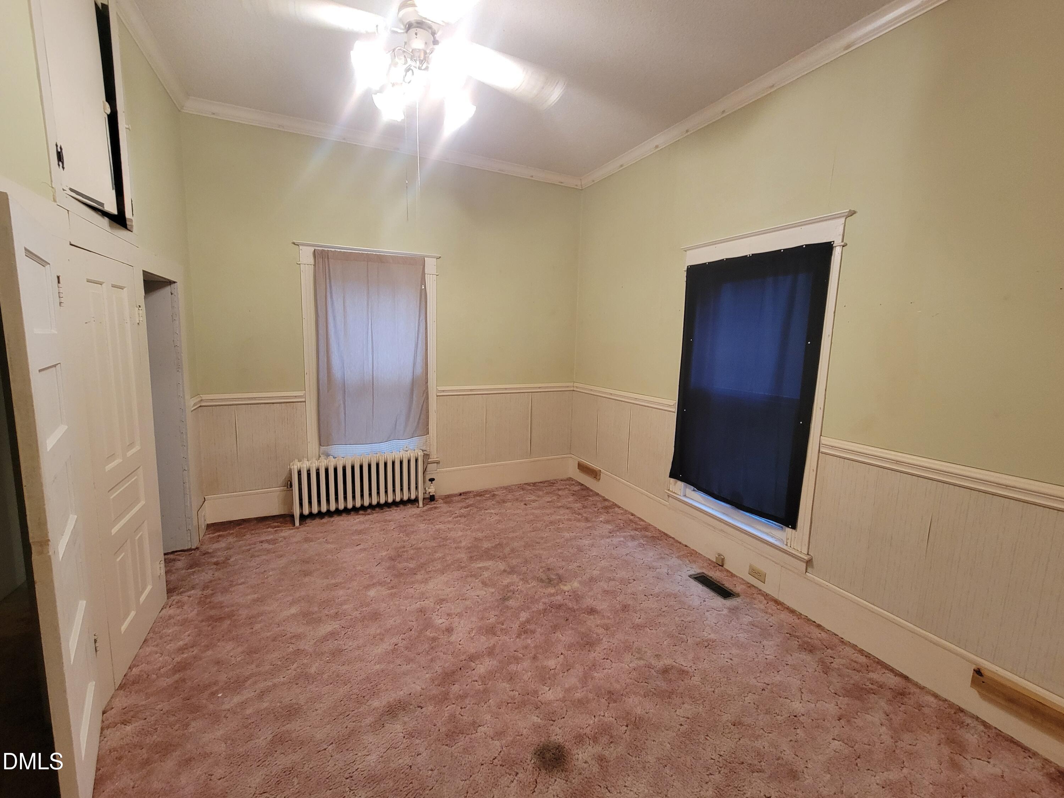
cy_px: 399
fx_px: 400
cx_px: 532
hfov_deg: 106.2
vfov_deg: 89.9
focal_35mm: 13
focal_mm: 2.2
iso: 320
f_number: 2.2
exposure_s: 1/60
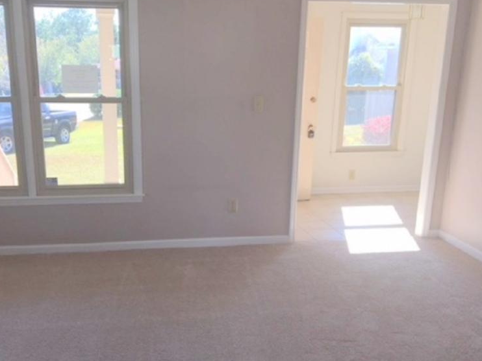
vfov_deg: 35.8
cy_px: 218
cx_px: 204
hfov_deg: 46.6
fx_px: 557
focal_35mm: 40
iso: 25
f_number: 2.2
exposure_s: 1/152
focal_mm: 4.15
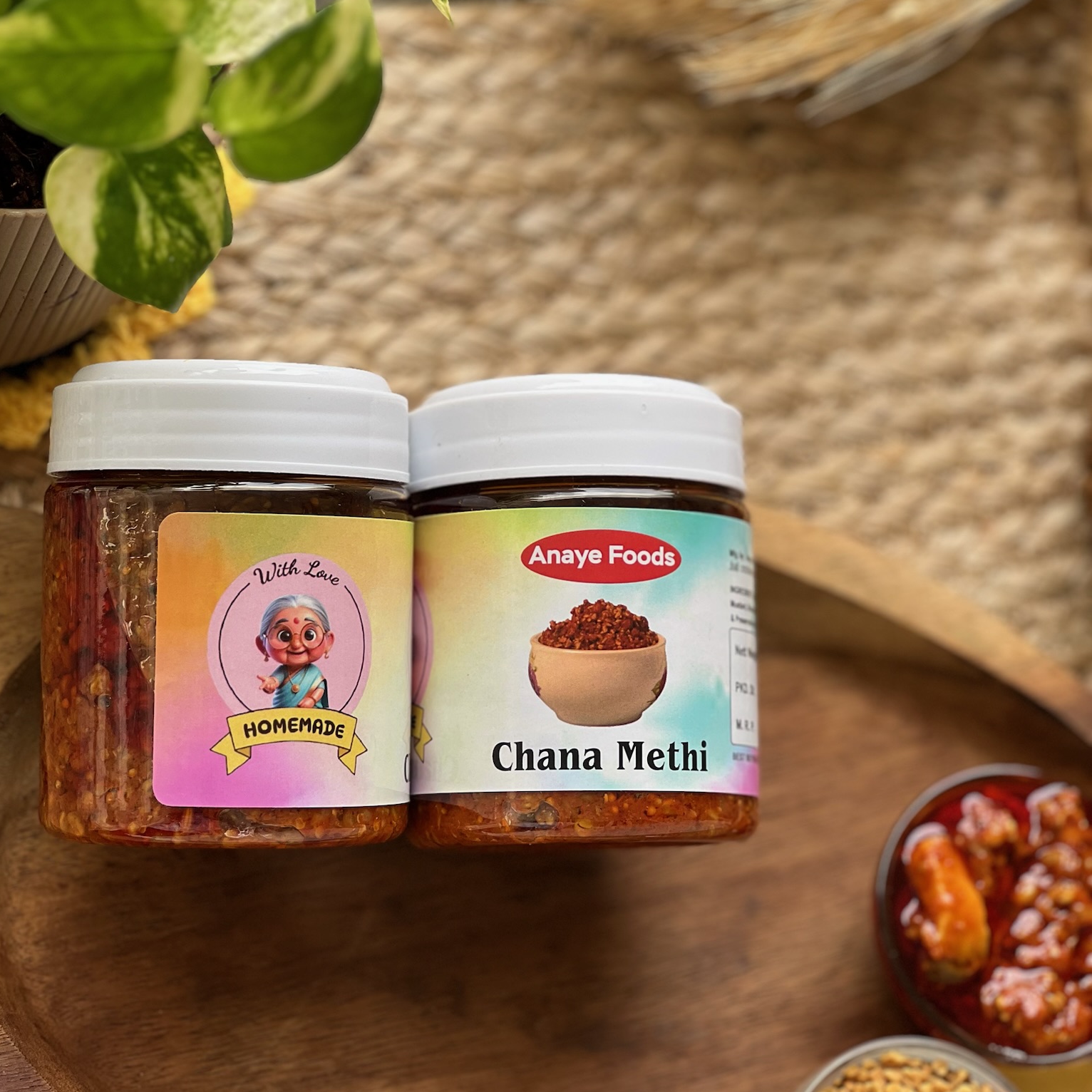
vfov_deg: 19.1
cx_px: 545
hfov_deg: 19.1
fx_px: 3248
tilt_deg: -64.1
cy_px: 576
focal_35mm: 91
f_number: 2.8
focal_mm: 9
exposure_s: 1/121
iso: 25
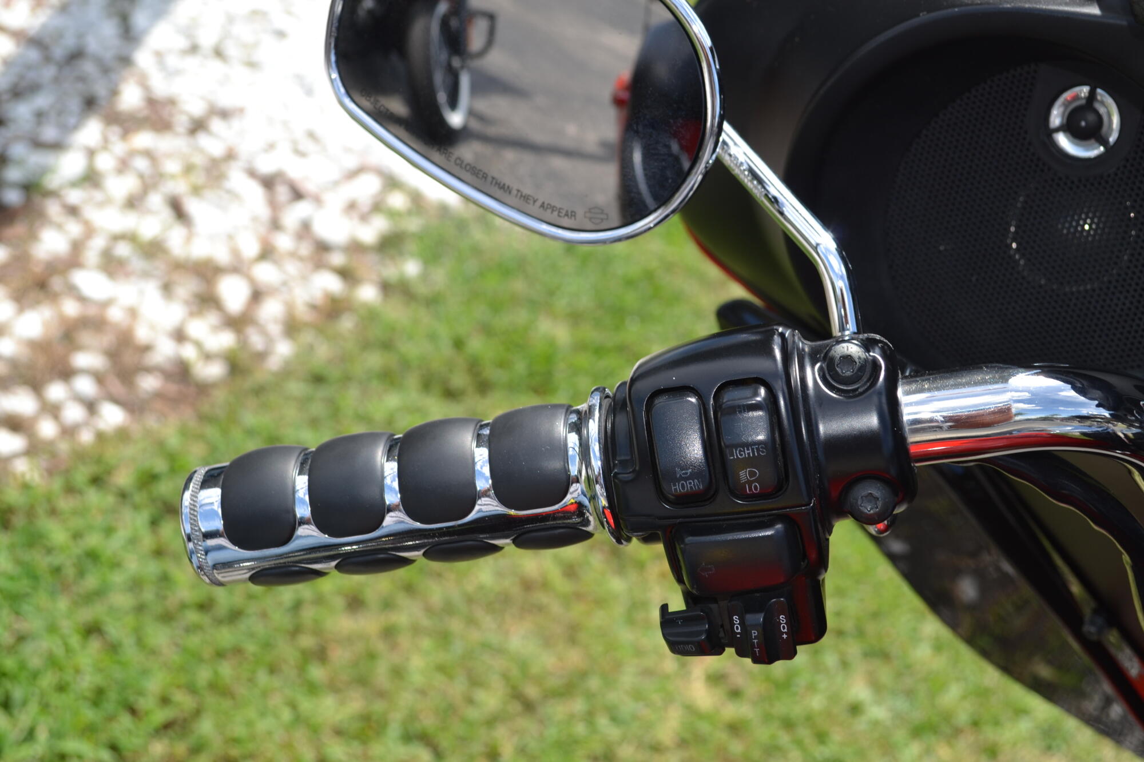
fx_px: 1716
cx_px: 572
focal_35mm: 54
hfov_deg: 36.9
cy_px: 381
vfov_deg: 25.1
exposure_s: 1/200
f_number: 6.3
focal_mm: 36
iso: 100
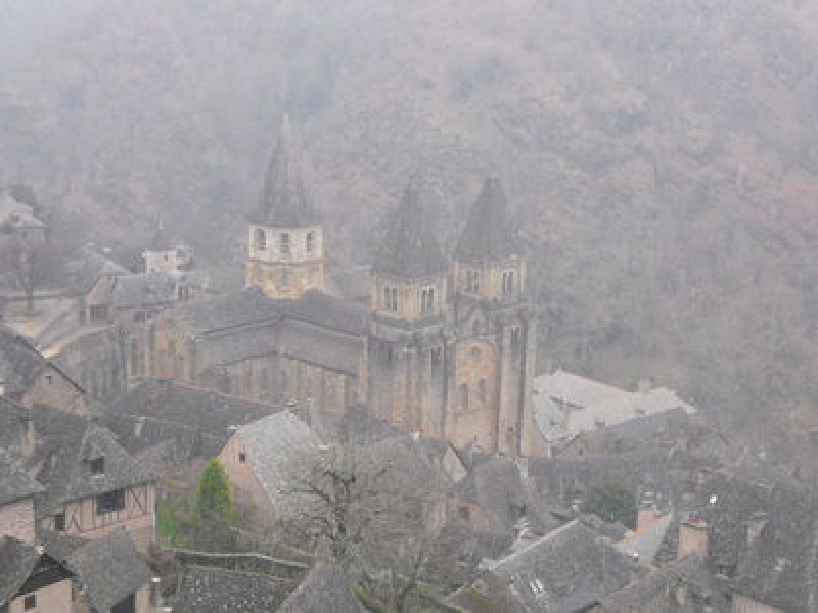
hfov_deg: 29.0
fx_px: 1583
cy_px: 306
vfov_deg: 21.9
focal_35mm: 67
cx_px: 409
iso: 200
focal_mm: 11.16
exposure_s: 1/100
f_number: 4.3
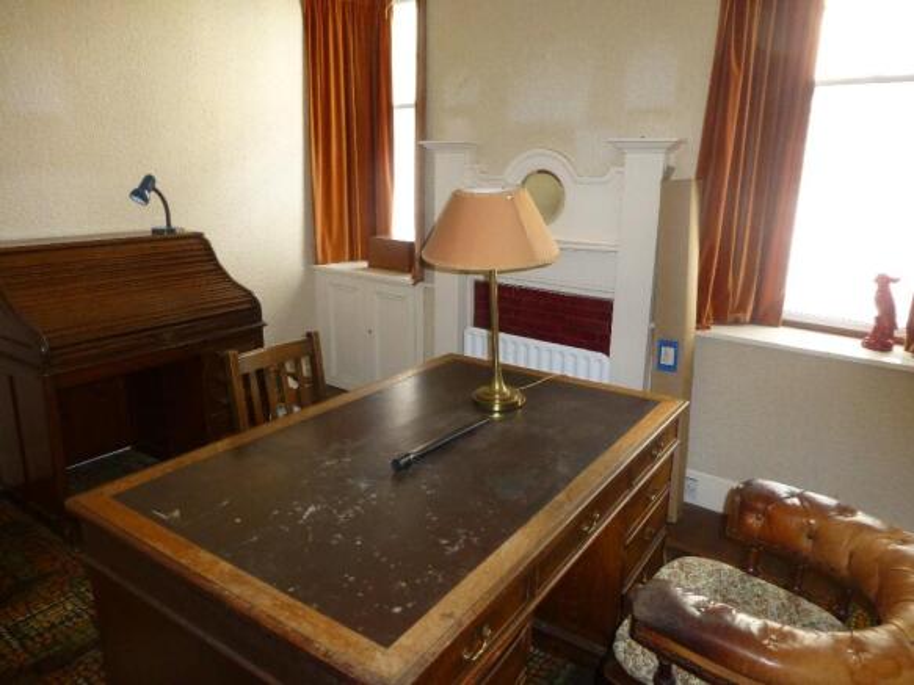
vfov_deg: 56.8
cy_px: 342
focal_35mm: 24
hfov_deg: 71.6
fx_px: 634
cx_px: 457
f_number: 3.3
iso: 400
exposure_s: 1/60
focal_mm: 4.3
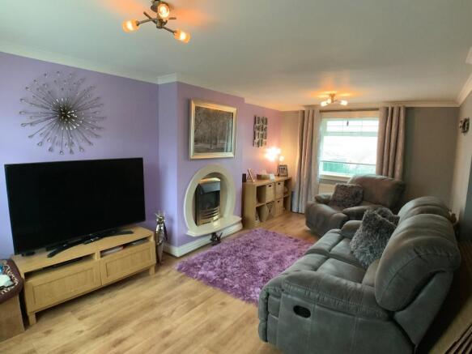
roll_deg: -0.9
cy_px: 177
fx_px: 395
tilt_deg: -8.4
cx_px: 236
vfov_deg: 48.2
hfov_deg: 61.7
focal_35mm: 29
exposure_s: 1/33
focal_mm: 3
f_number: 1.8
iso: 250
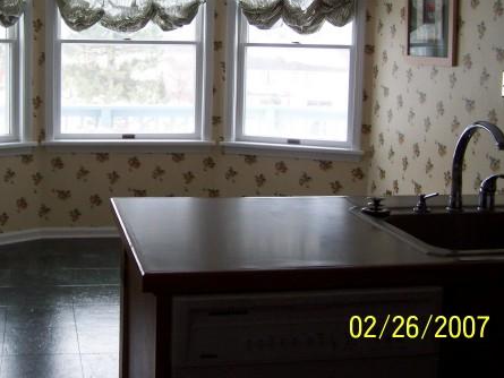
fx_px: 801
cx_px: 165
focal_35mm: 55
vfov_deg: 26.4
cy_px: 126
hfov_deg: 34.6
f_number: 2.8
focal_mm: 6.3
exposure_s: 1/180
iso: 140
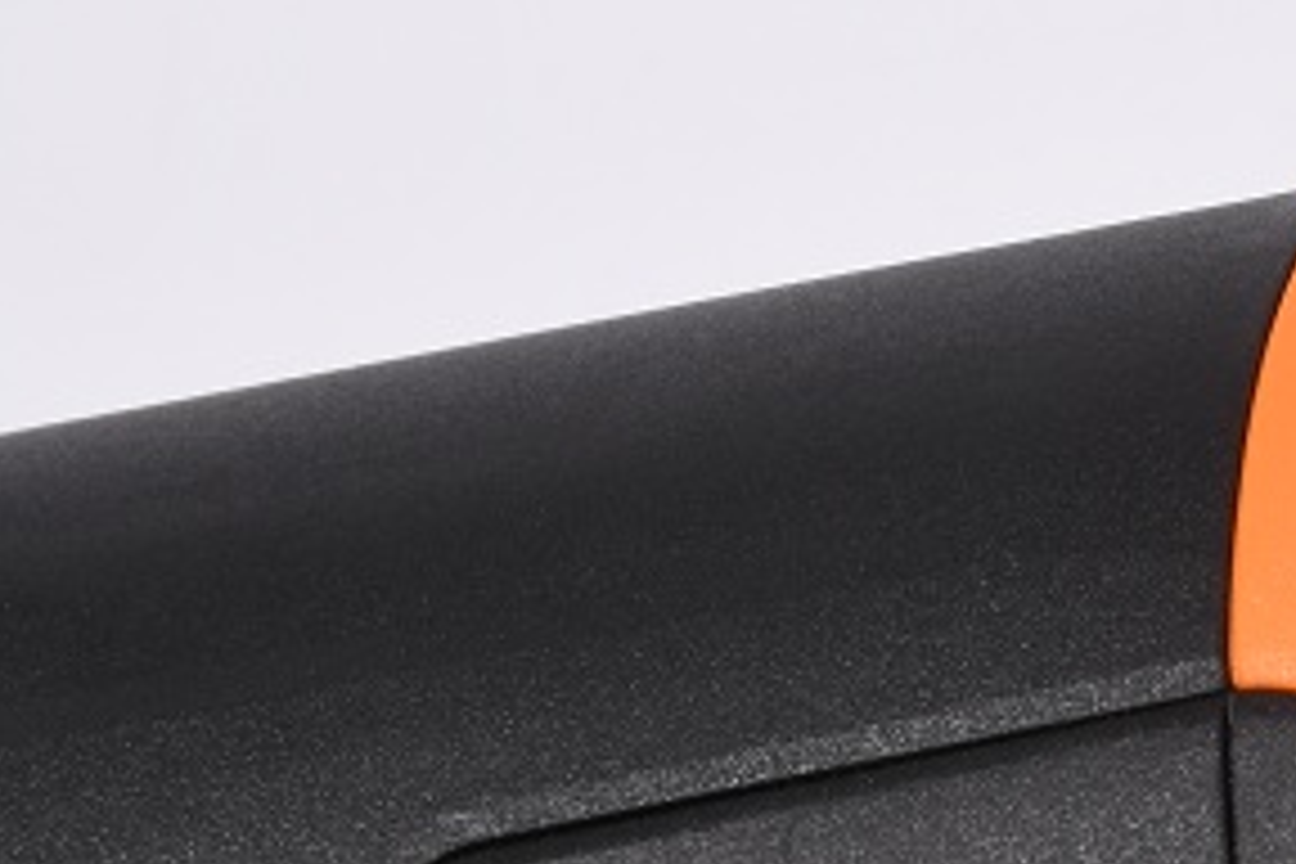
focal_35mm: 311
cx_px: 1638
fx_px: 11195
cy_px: 1082
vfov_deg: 4.4
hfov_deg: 6.6
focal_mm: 75
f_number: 32
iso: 100
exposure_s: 1/200
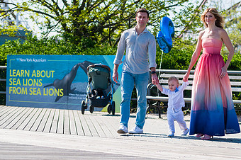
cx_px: 192
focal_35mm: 133
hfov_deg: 15.3
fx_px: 889
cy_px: 75
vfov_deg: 10.3
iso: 200
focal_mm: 78
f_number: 3.2
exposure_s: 1/2500
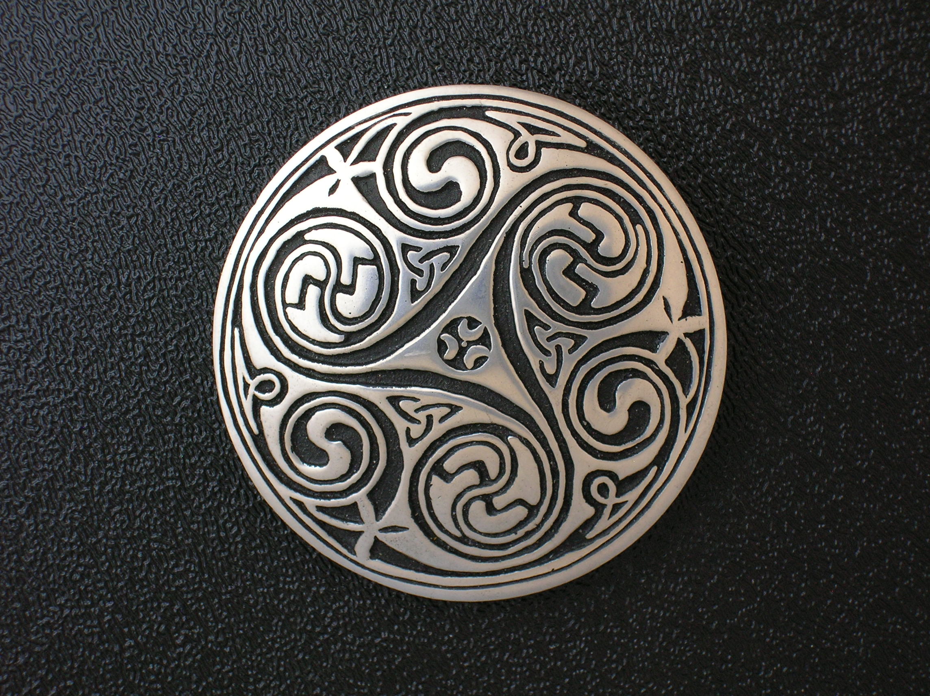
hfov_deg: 23.9
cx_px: 465
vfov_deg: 18.0
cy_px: 348
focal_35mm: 82
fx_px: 2201
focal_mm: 13.6
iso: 72
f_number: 4.3
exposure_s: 1/4.6
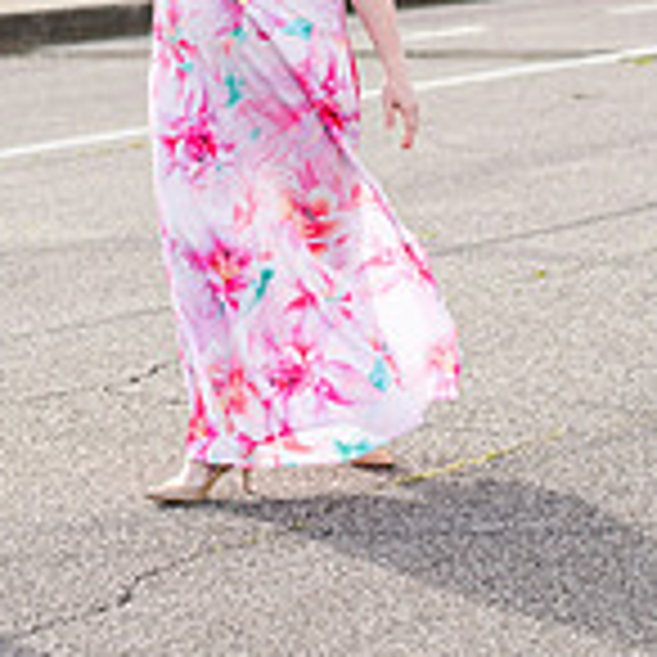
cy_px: -243
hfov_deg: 8.8
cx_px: -4
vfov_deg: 8.7
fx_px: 4230
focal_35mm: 197
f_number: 3.5
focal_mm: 75
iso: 320
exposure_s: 1/2500
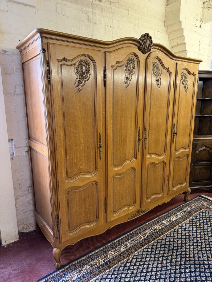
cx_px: 106
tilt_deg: -12.1
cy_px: 141
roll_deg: -0.3
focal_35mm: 24
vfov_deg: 71.6
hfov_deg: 56.8
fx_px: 196
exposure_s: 1/50
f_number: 1.78
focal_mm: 6.76
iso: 250
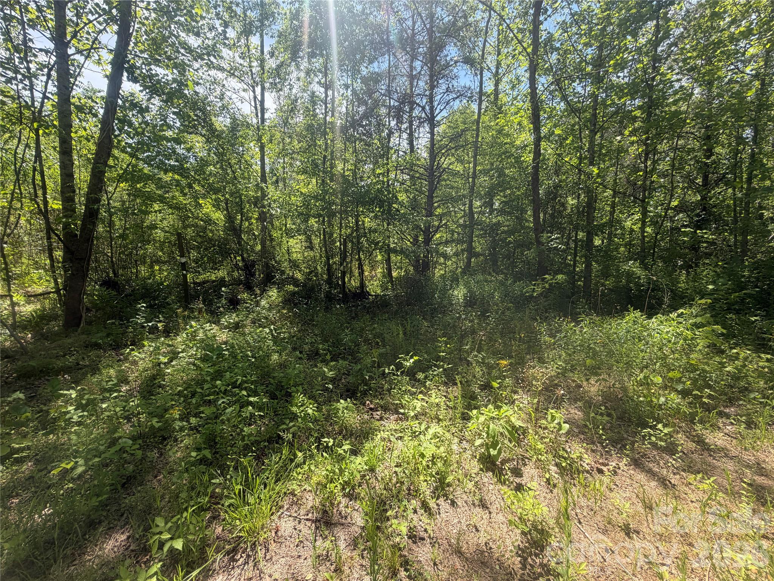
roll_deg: -3.0
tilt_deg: -5.2
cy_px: 290
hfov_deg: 102.1
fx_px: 313
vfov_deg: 85.7
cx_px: 387
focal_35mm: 14
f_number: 2.2
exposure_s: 1/502
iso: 50
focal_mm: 2.22
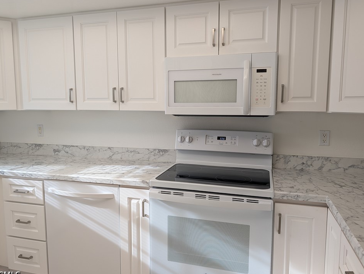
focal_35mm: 26
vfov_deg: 53.2
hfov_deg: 67.2
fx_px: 274
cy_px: 133
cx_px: 181
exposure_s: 1/120
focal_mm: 6.9
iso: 40
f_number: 1.68
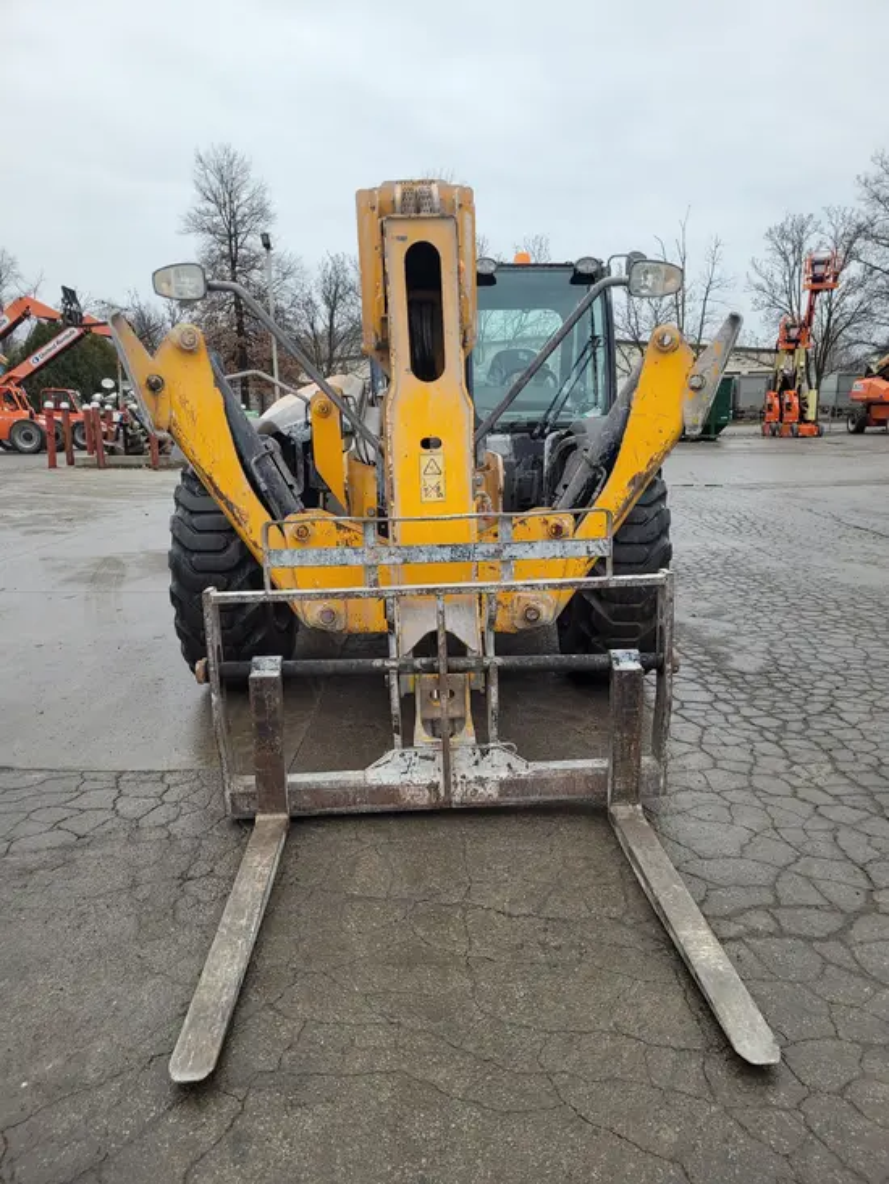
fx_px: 890
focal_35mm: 26
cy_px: 592
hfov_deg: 53.1
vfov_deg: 67.3
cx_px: 444
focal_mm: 5.4
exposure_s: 1/120
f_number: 1.8
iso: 64
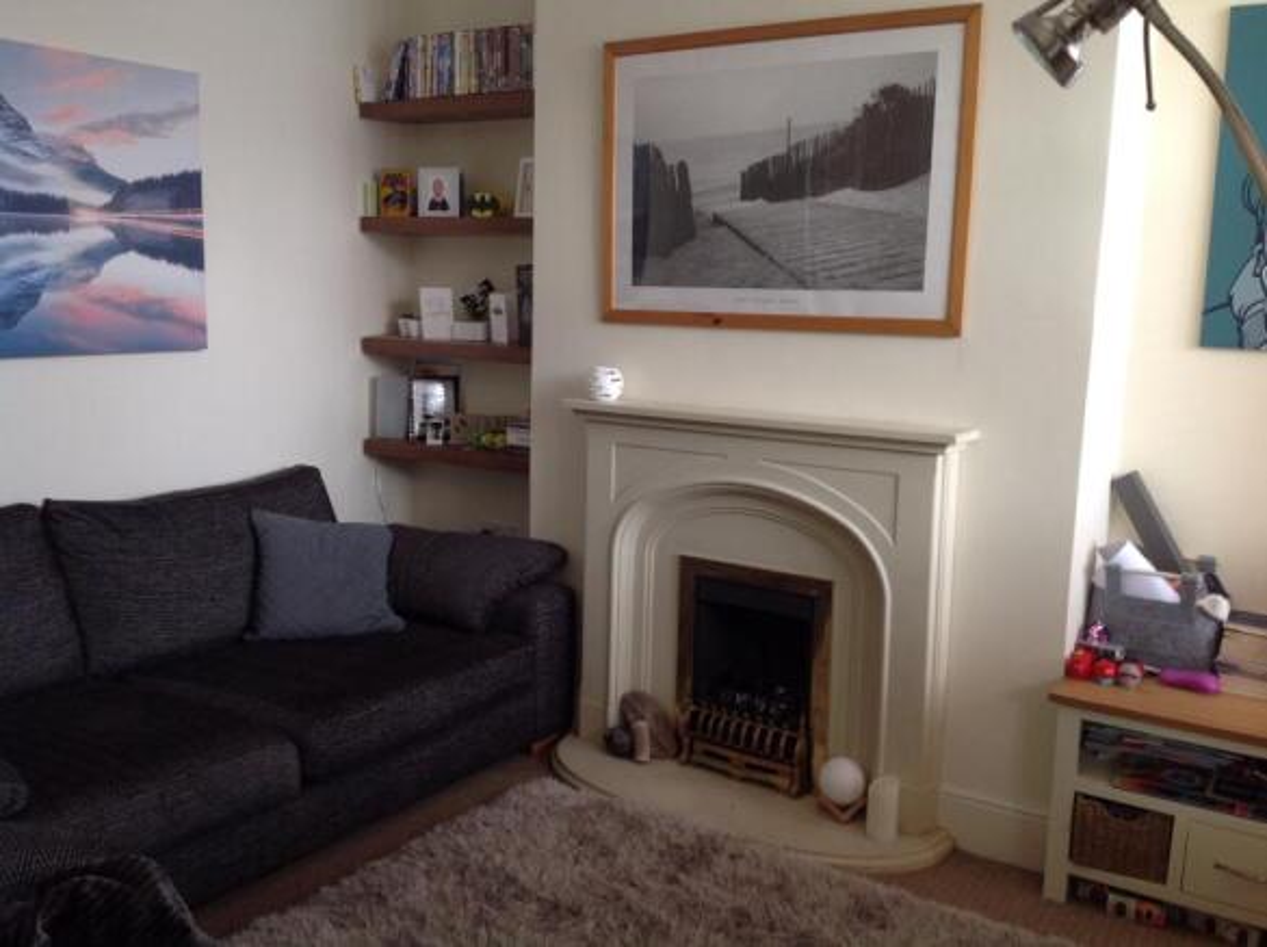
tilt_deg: -8.1
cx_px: 634
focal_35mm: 35
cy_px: 474
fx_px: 1279
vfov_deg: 40.6
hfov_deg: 52.7
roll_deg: -3.7
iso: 100
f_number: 2.4
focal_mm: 4.28
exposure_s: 1/15
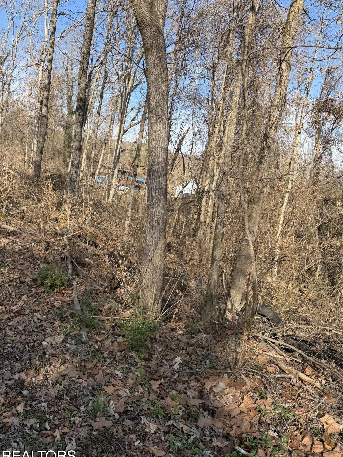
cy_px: 223
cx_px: 160
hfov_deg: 51.3
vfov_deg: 65.3
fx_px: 357
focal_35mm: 27
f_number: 1.78
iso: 80
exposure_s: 1/1250
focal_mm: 6.76
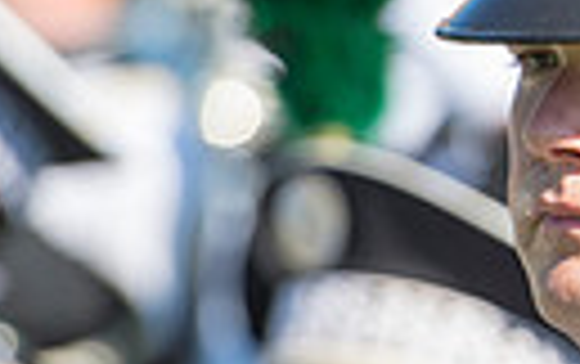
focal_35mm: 845
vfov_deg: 1.6
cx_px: 1106
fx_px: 13374
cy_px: 238
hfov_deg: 2.5
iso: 200
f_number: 4.5
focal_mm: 185
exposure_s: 1/1000
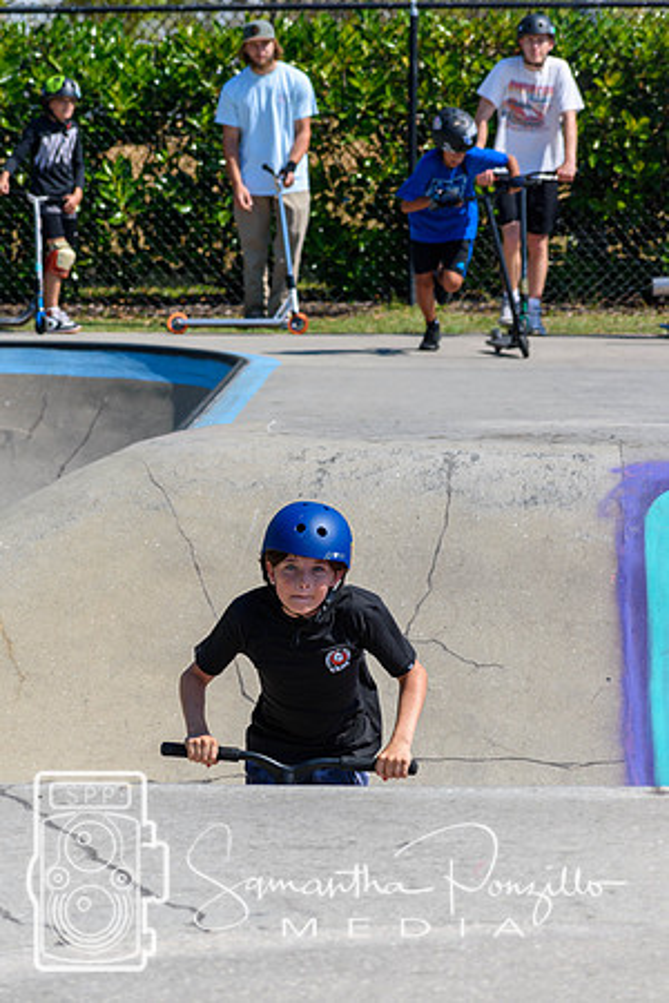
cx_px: 334
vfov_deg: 10.5
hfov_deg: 7.0
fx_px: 5435
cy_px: 502
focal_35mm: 195
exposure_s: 1/800
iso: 200
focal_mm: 130
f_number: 7.1
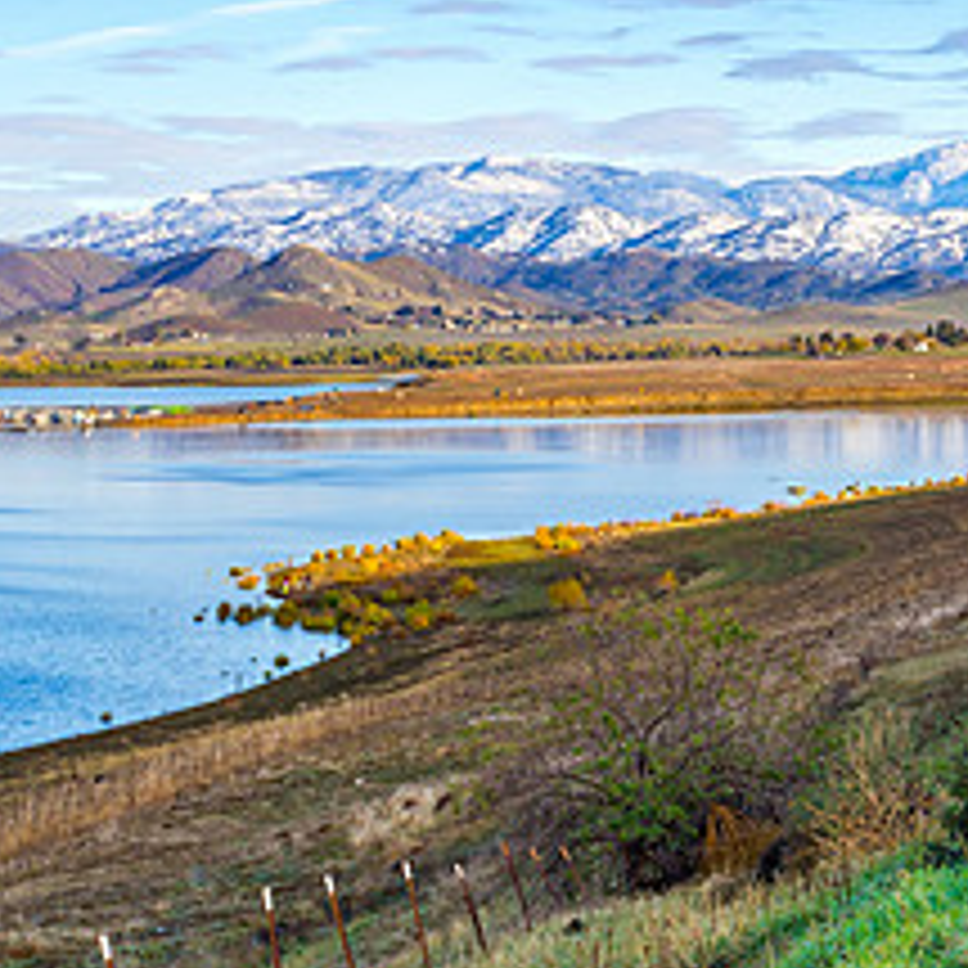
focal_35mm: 94
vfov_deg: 18.3
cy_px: 172
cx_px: 1004
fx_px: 2974
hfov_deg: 18.0
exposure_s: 1/400
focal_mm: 32
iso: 200
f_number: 4.5
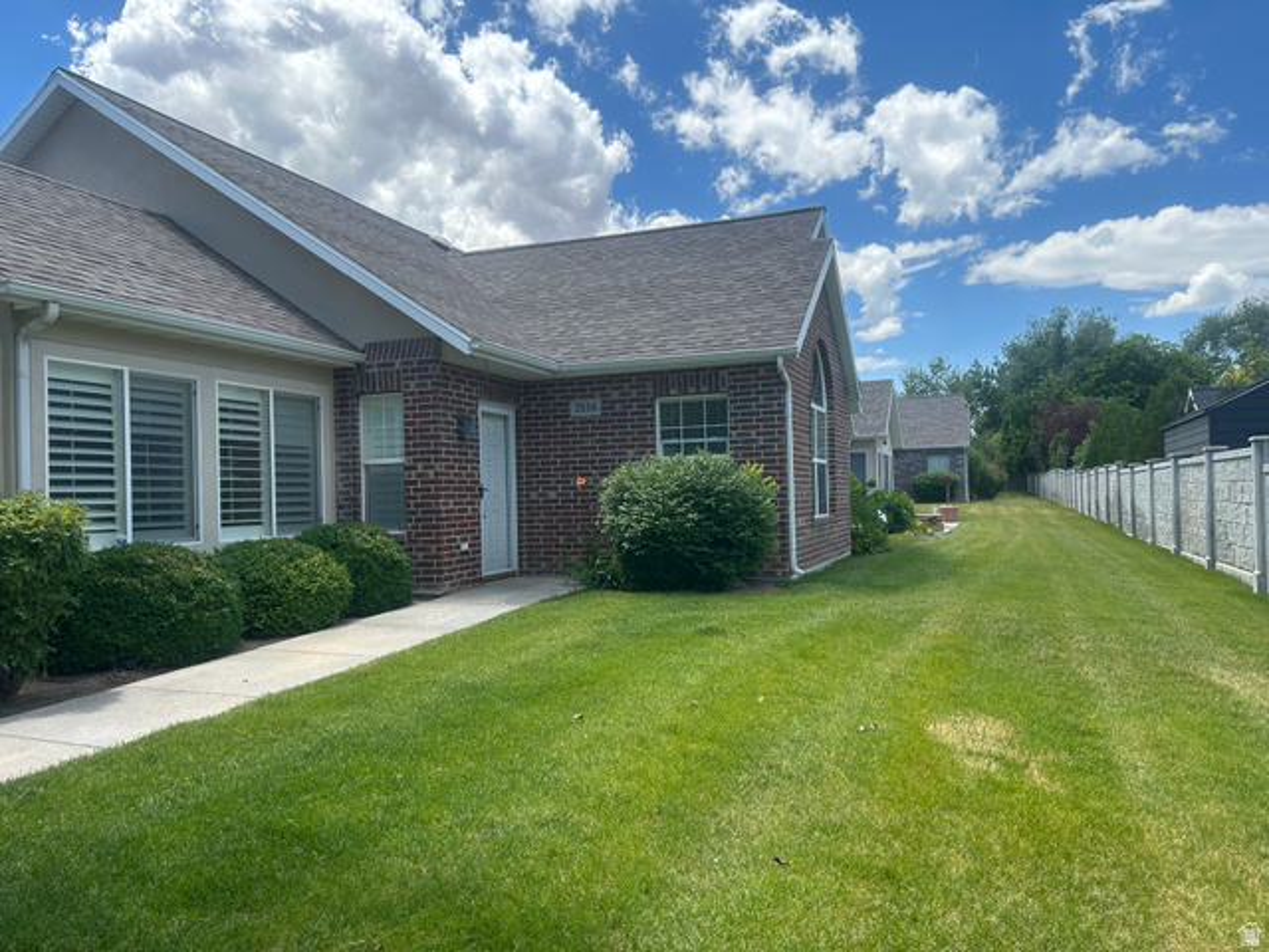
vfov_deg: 53.1
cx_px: 634
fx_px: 953
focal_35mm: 26
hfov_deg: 67.3
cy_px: 476
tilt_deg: +1.4
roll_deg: +1.0
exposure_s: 1/2353
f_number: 1.5
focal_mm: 5.7
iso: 50
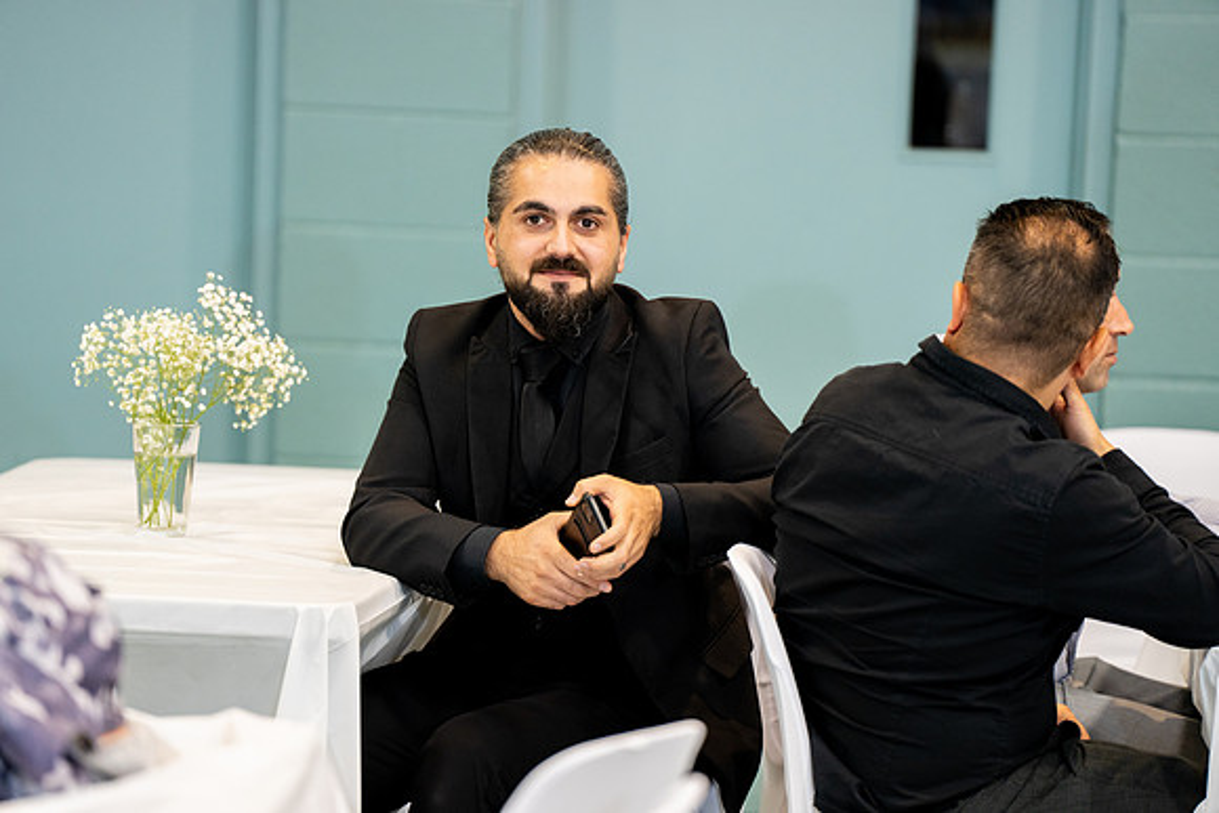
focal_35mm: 200
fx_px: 6773
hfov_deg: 10.3
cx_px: 610
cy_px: 406
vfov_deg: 6.9
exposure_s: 1/200
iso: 1250
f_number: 2.8
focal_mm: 200
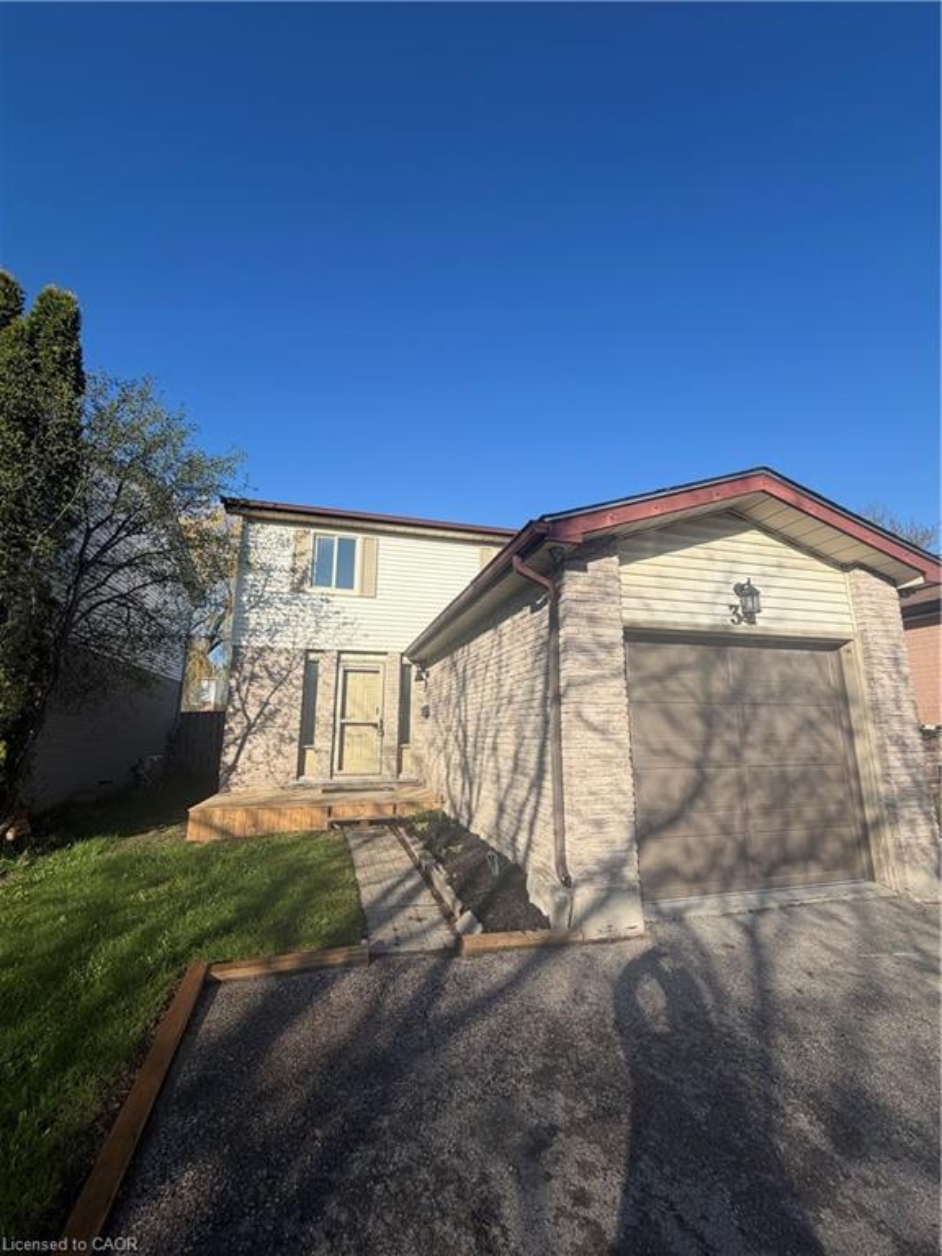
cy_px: 628
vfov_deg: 102.1
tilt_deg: +12.3
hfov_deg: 85.7
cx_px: 471
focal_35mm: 14
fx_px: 508
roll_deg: +0.0
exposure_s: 1/770
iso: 32
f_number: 2.2
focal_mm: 2.22
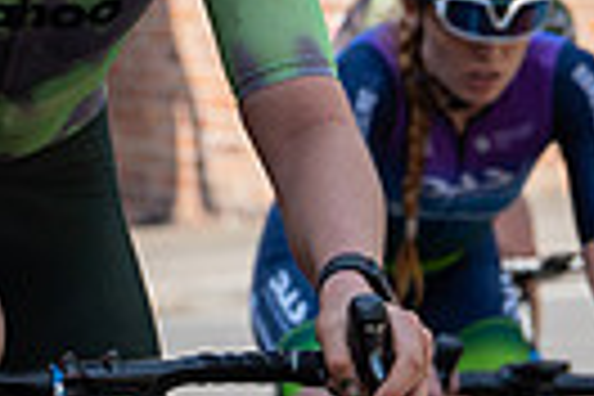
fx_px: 6731
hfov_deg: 5.1
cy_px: -155
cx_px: 256
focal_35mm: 408
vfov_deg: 3.4
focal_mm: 93
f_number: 5
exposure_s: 1/1250
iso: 200
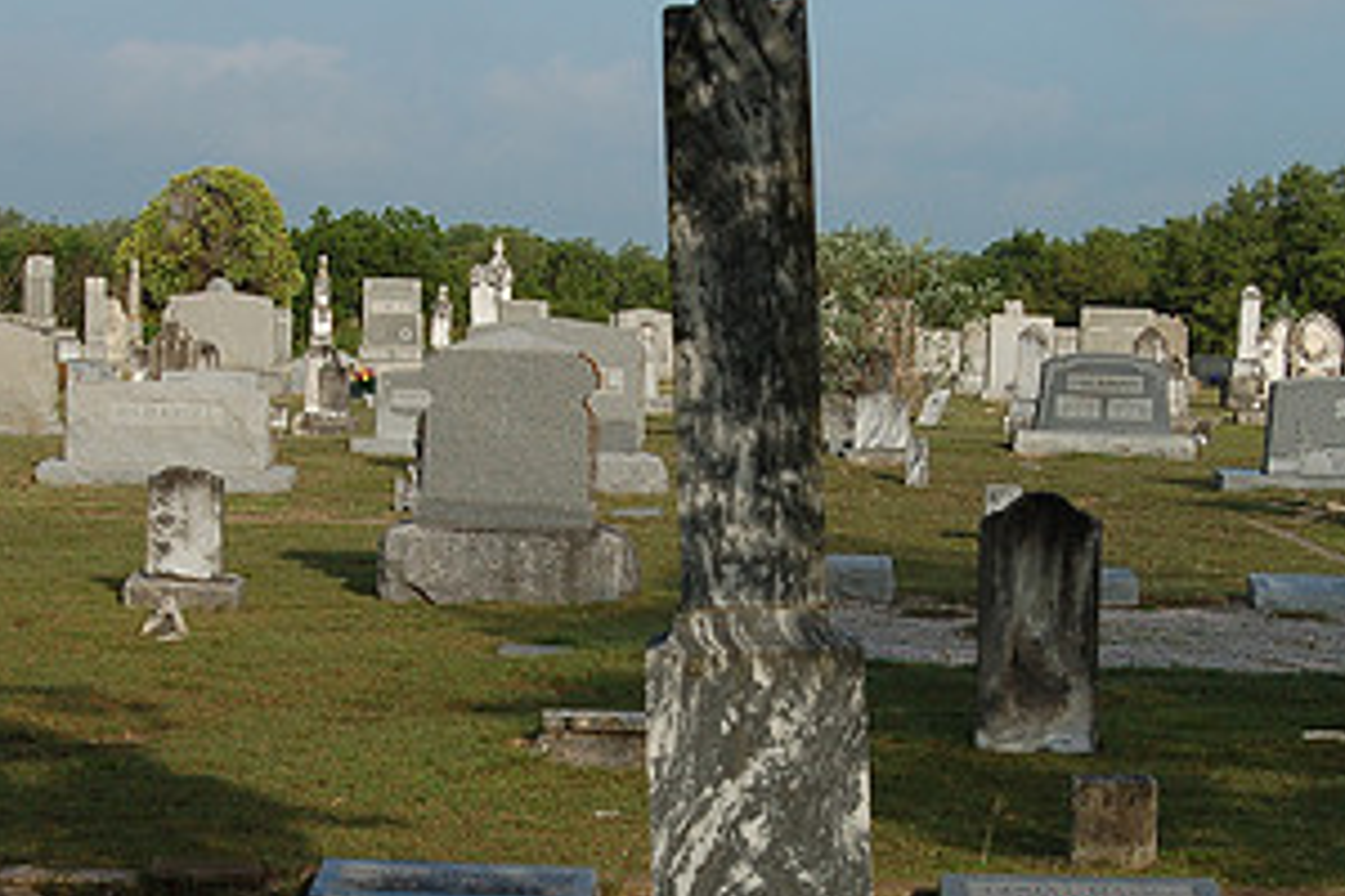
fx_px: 3361
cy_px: 564
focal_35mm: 90
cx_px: 672
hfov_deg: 22.6
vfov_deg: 15.2
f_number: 10
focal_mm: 31
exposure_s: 1/400
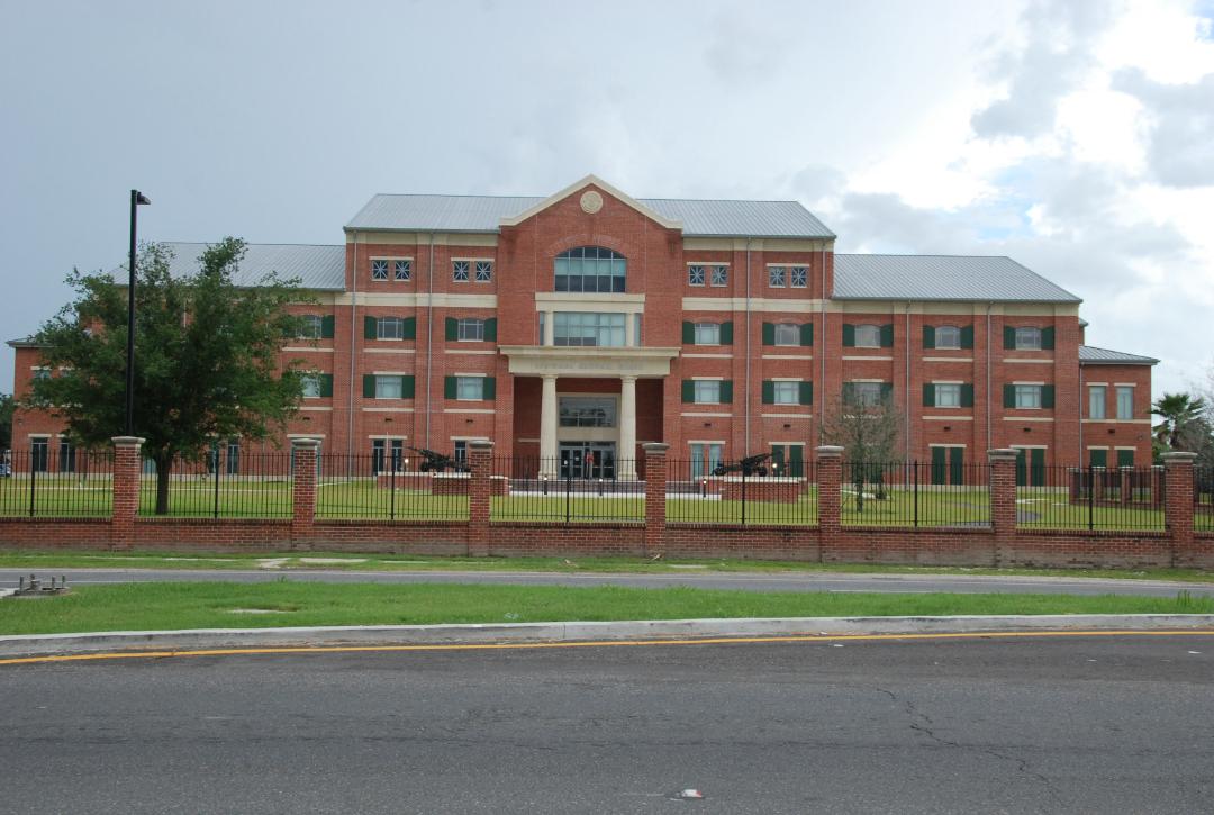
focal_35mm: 42
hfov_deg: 46.3
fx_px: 1419
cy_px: 408
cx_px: 607
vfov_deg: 32.0
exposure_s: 1/320
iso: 500
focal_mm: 28
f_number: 9
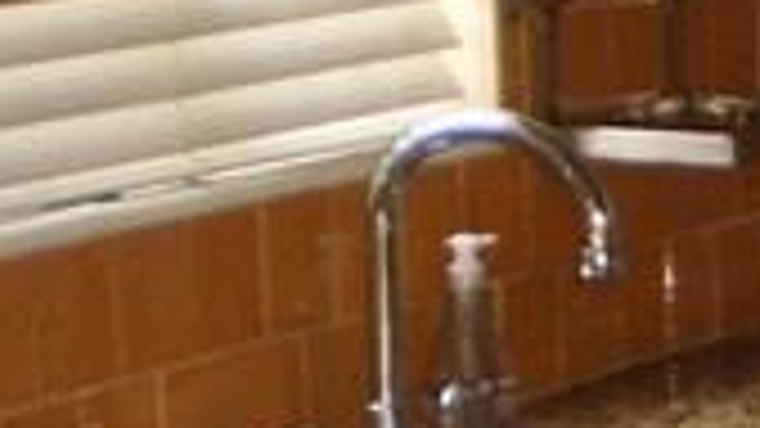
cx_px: 1183
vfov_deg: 5.1
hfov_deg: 8.8
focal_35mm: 238
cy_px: 662
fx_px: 4795
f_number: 3.1
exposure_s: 1/30
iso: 160
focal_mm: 6.3
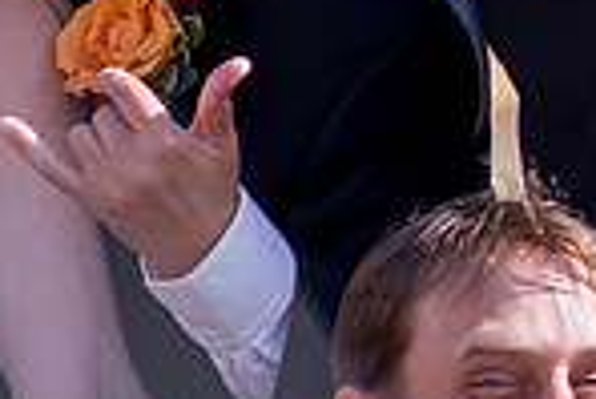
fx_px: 10059
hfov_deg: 3.4
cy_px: -248
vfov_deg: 2.3
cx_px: 1136
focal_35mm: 607
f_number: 7.1
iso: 200
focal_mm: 155
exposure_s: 1/800
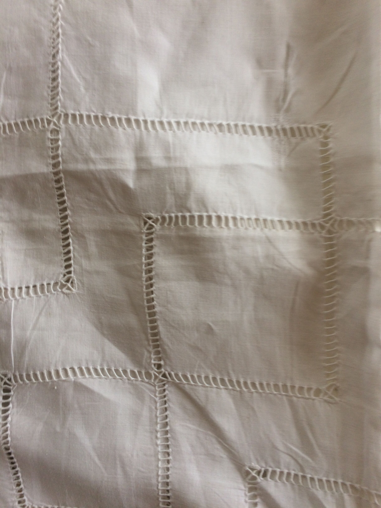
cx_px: 190
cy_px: 254
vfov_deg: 61.7
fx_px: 426
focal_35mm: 29
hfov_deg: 48.2
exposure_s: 1/50
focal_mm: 4.15
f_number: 2.2
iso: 50
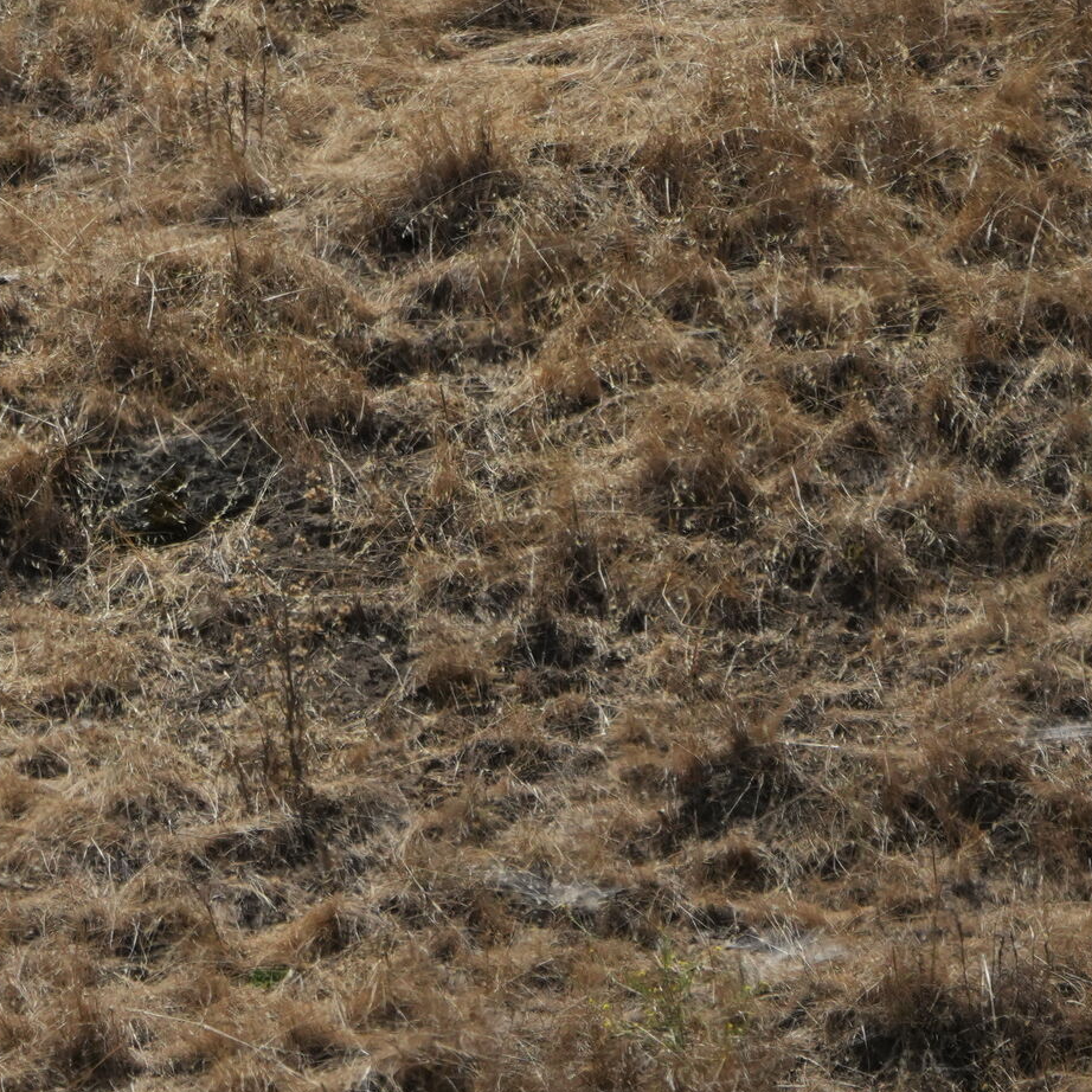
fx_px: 56819
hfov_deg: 1.1
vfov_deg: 1.1
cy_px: -362
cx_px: -188
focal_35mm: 1592
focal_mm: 400
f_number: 6.3
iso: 500
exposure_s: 1/2500
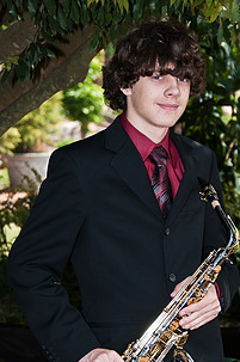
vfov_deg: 13.2
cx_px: 130
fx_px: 1565
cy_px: 227
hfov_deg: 8.8
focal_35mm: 156
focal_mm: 70
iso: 200
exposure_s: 1/250
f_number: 5
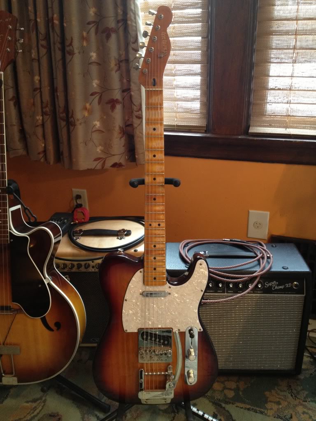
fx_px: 426
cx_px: 158
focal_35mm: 35
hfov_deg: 40.7
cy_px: 210
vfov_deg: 52.6
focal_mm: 4.3
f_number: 2.4
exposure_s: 1/20
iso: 200
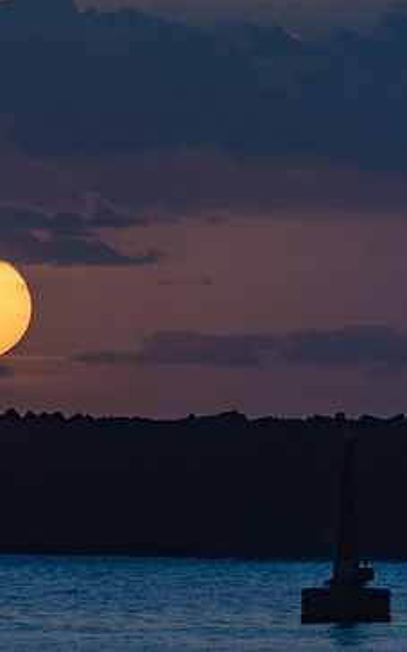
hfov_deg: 1.7
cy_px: 294
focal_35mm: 760
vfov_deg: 2.8
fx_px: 13509
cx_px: -19
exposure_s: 1/3200
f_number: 5.6
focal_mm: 300
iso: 125
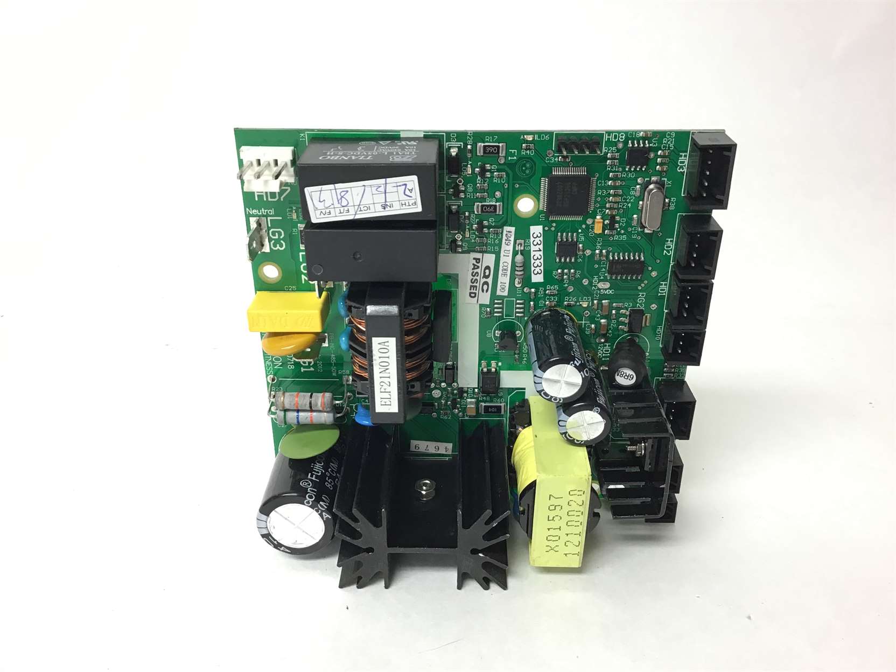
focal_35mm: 31
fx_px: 802
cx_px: 448
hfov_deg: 58.4
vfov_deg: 45.4
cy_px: 336
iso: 64
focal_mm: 3.3
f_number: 2.4
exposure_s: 1/30
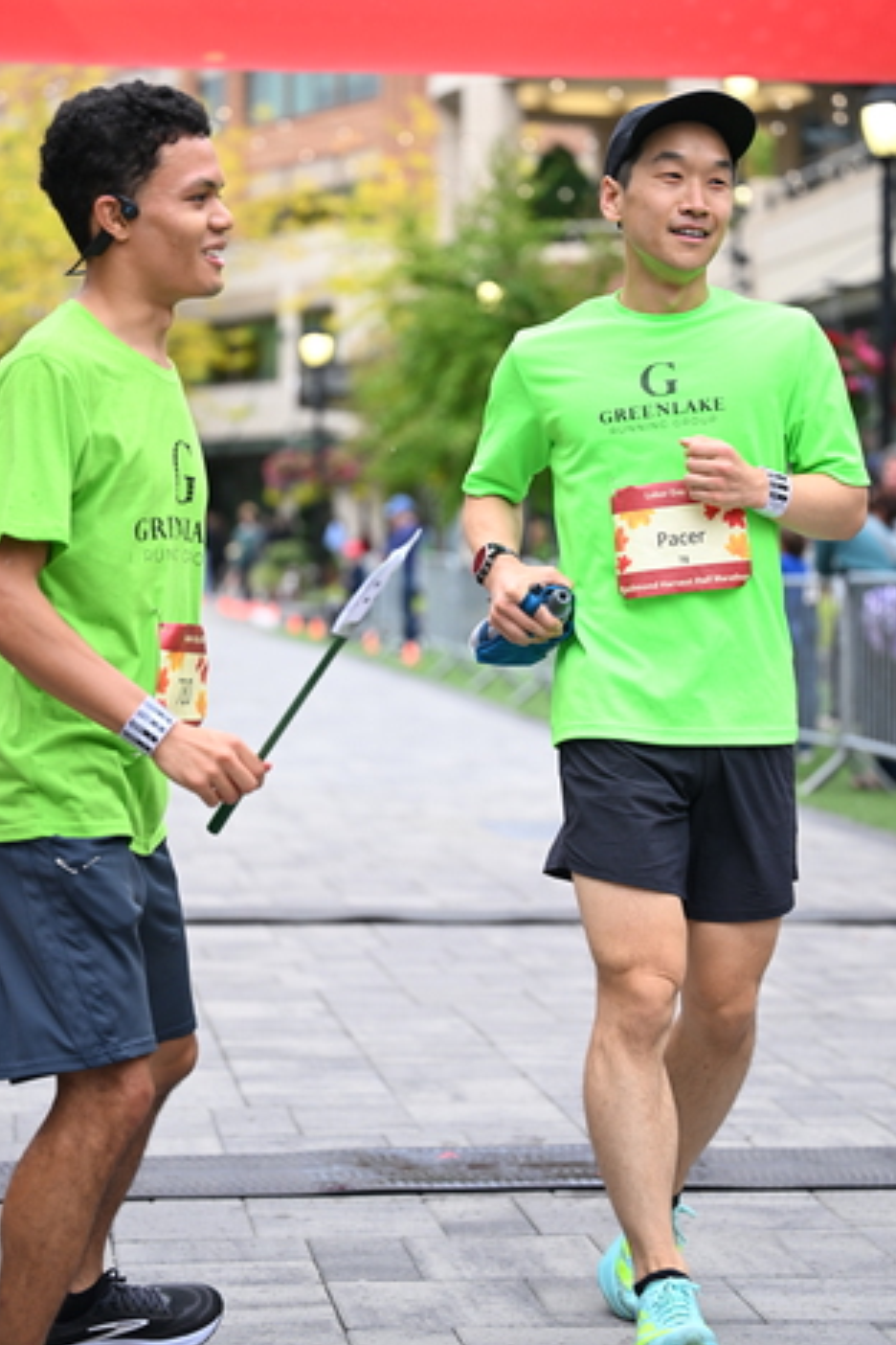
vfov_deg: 23.4
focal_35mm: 87
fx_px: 3248
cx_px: 487
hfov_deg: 15.7
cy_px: 586
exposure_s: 1/1250
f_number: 2.8
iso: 1250
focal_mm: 74
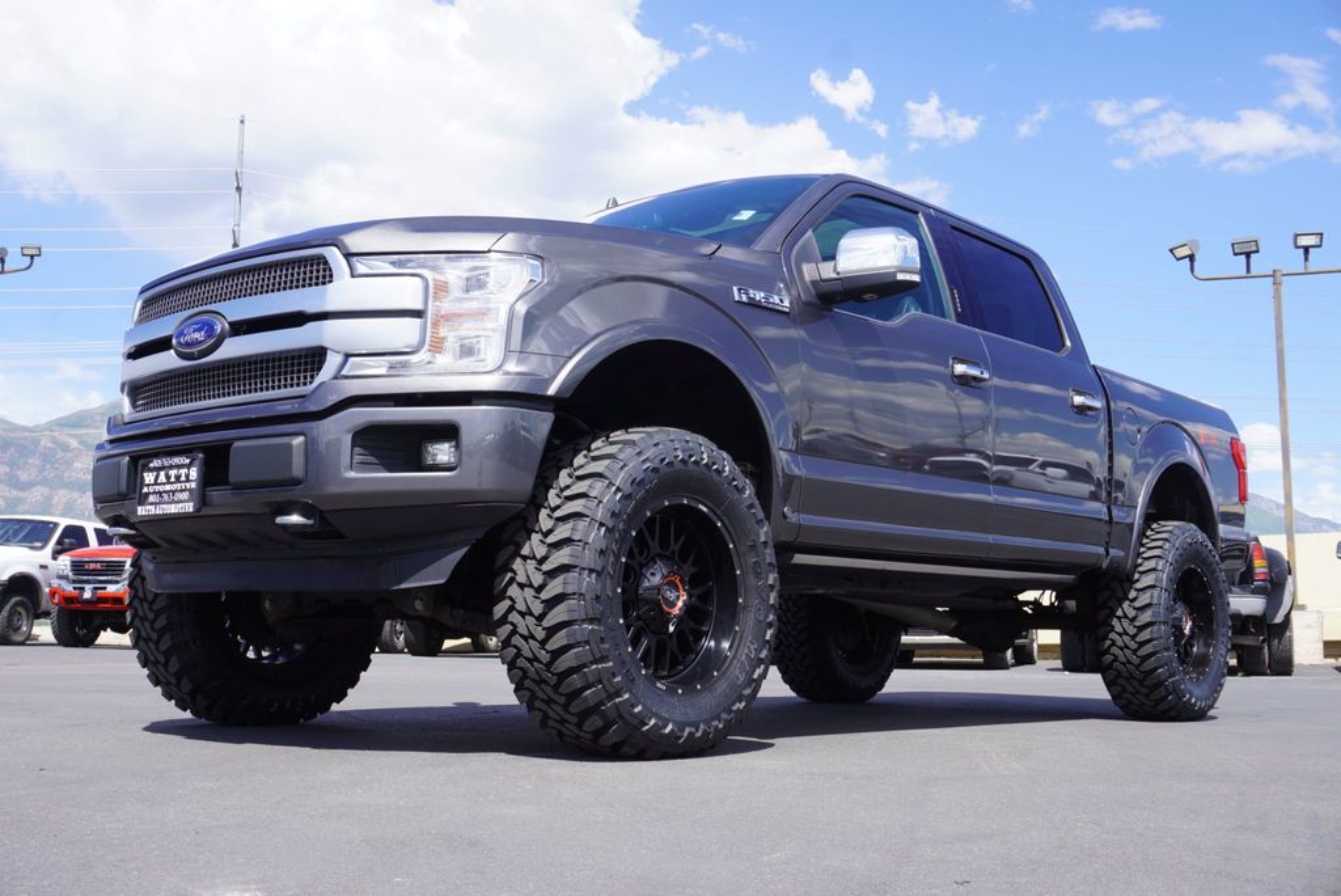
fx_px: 1454
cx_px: 670
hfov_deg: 49.5
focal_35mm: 39
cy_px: 448
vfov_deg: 34.3
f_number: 9
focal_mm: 26
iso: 100
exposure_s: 1/125
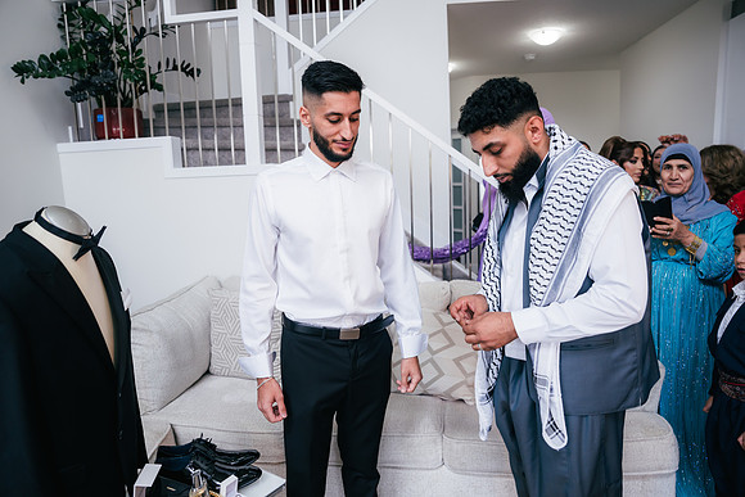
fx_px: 497
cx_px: 372
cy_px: 248
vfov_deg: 53.2
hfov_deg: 73.7
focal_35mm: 24
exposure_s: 1/160
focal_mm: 24
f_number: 2.8
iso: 320
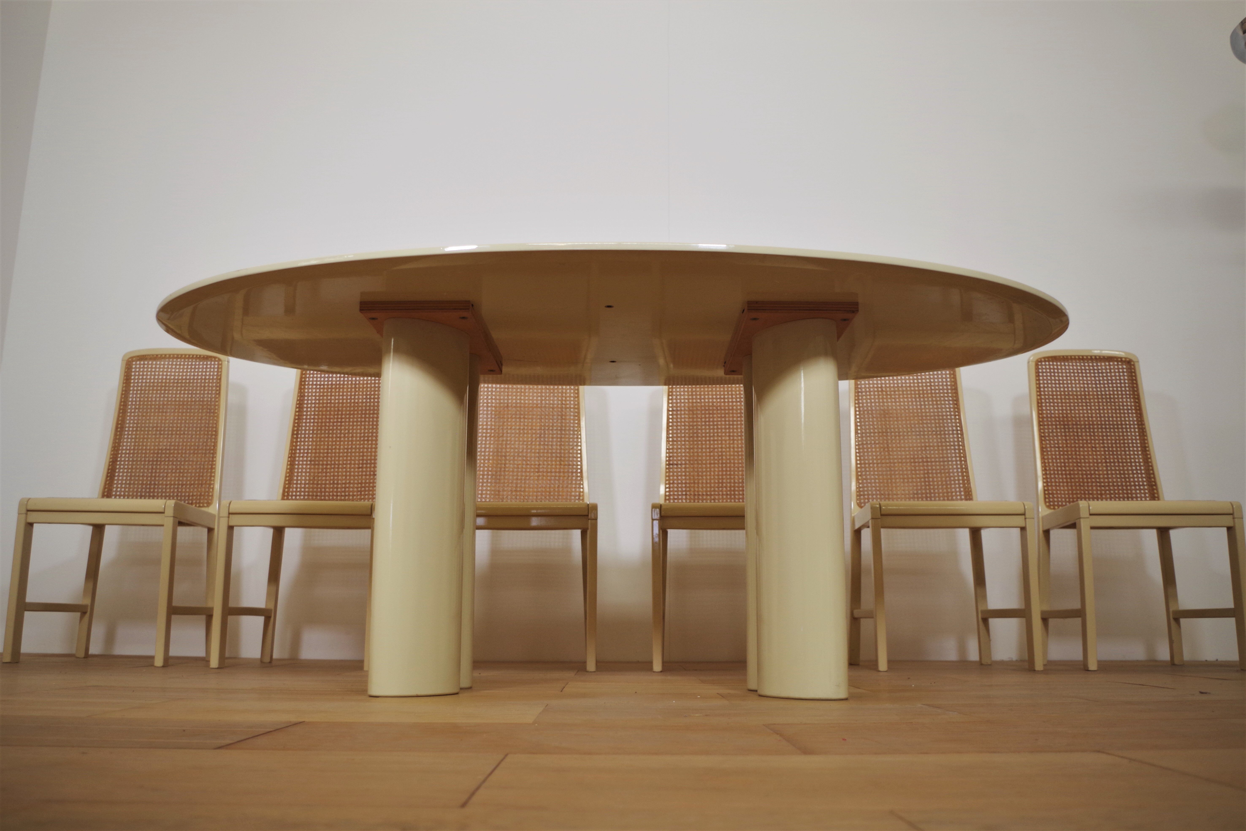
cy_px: 416
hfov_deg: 61.9
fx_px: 1038
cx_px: 623
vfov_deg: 43.6
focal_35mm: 30
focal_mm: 20
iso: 400
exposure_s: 1/60
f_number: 4
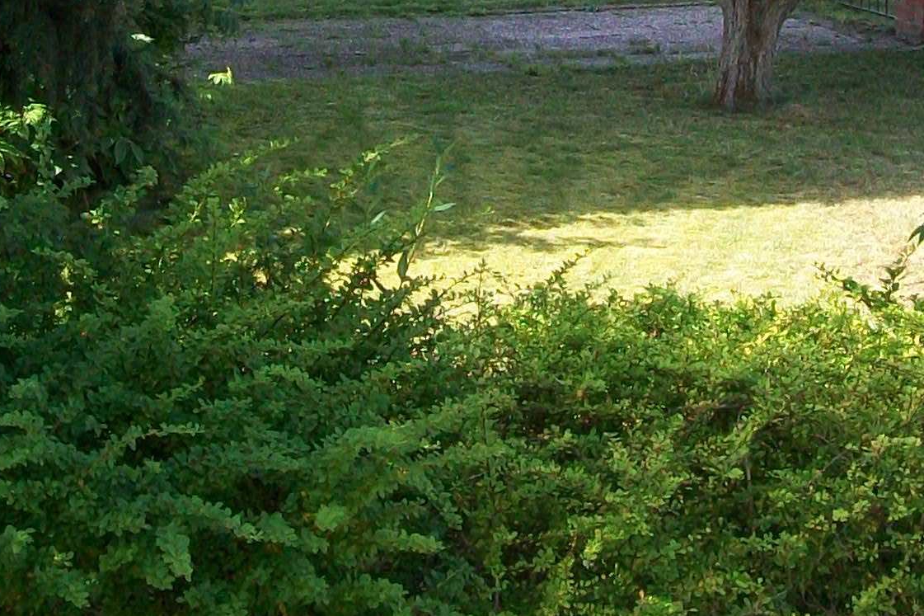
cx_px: 509
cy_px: -168
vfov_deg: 11.5
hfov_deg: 17.6
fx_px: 2977
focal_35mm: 116
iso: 64
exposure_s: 1/250
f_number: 2.7
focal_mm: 6
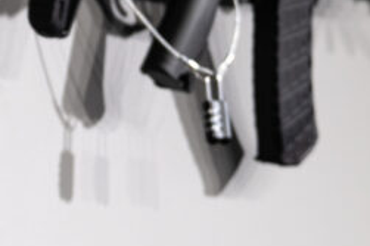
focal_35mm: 490
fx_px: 5033
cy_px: 241
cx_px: -83
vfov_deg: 2.8
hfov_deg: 4.2
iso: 160
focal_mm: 80
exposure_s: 1/45
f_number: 4
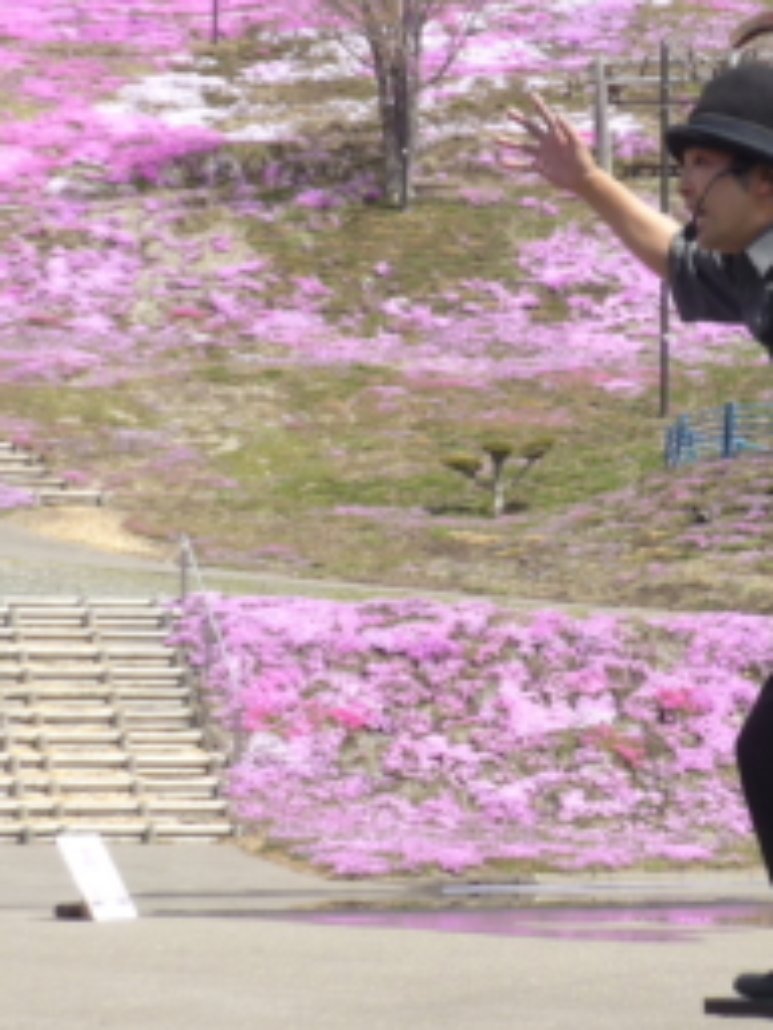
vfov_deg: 15.3
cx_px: 672
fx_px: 3841
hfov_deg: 11.4
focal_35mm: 129
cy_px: 447
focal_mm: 9.1
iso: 100
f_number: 3.4
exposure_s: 1/640
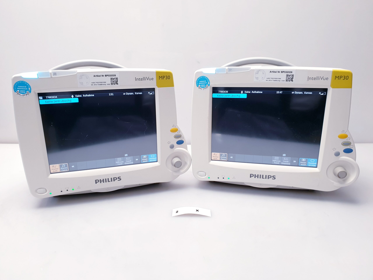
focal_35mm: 26
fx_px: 280
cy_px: 140
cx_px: 186
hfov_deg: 67.3
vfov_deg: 53.1
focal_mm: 4.3
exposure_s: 1/50
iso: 80
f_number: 2.4
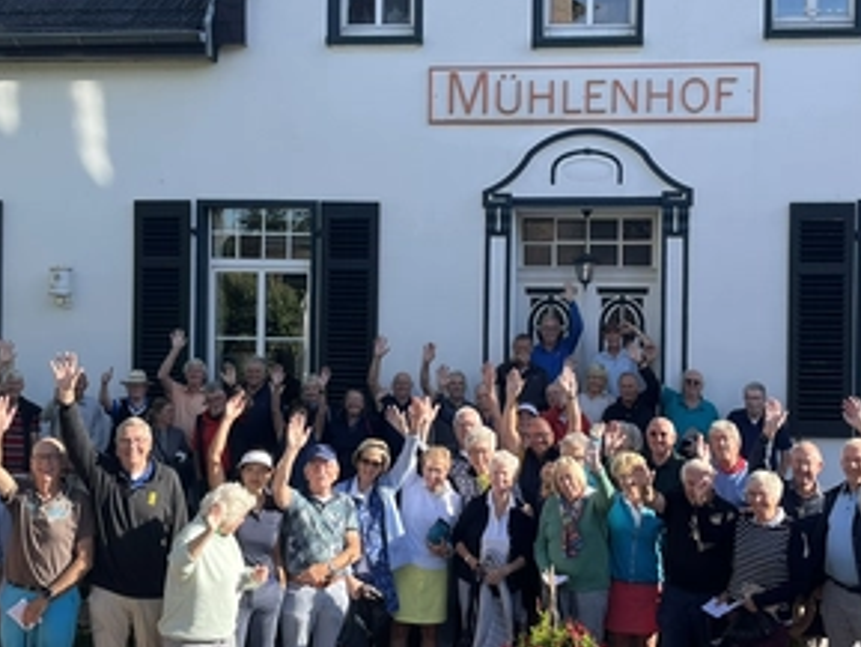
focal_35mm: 45
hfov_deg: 42.0
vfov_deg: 32.2
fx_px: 1120
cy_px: 282
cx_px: 477
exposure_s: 1/1140
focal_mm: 5.1
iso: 50
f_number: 1.6
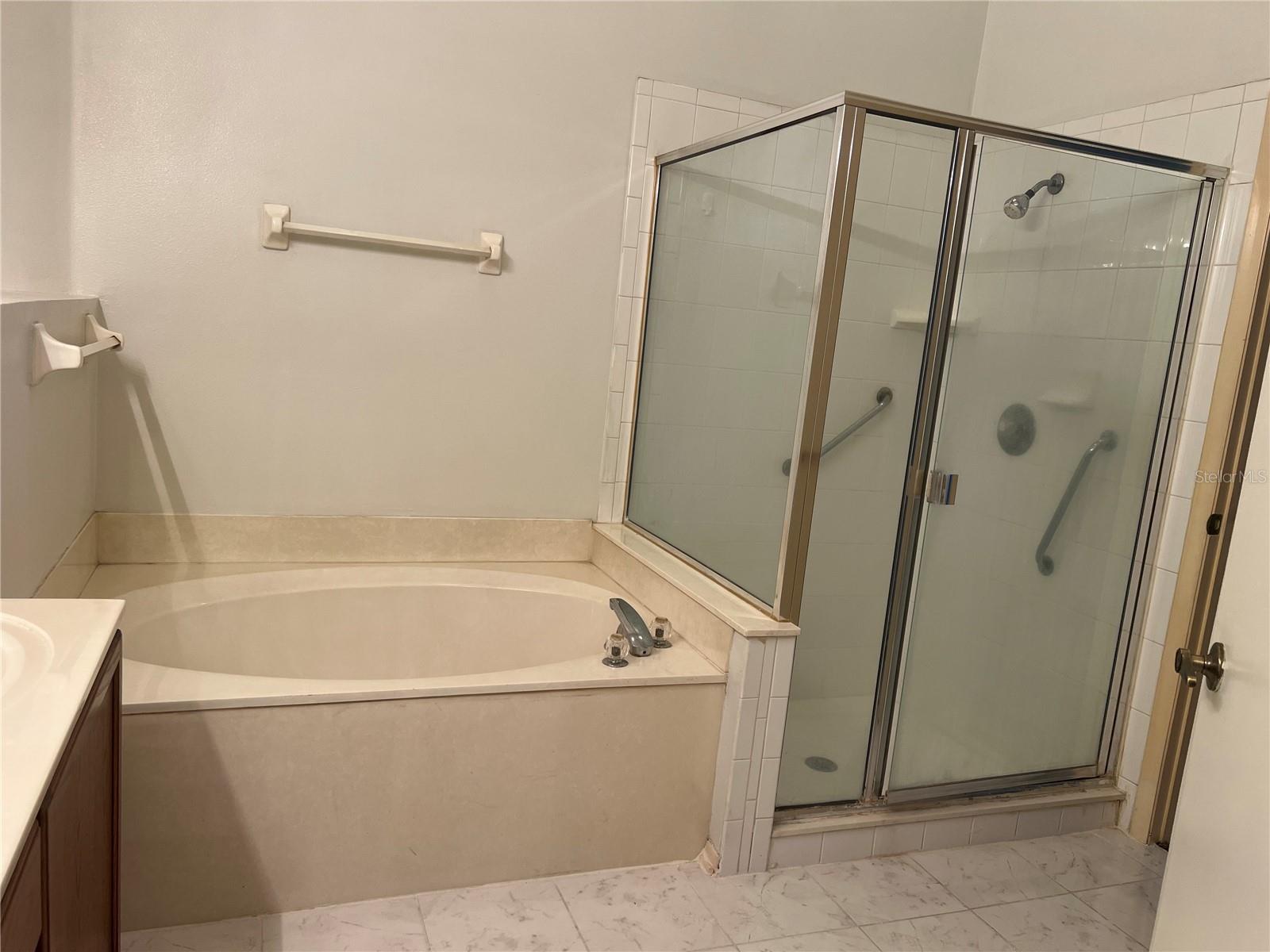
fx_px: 954
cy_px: 476
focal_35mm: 26
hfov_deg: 67.3
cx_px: 635
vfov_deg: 53.1
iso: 80
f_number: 1.5
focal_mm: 5.7
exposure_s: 1/60
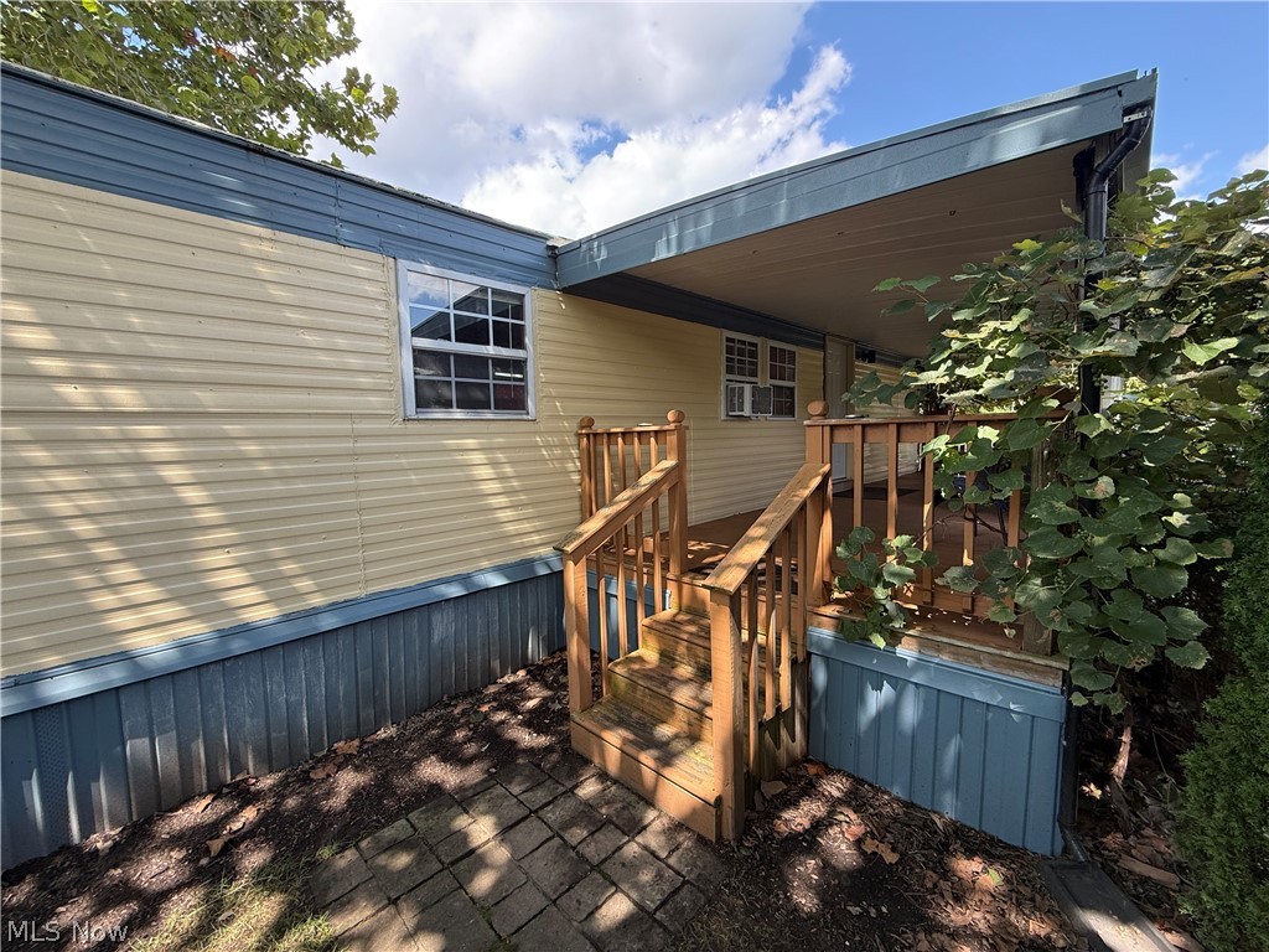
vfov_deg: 85.7
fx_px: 513
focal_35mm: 14
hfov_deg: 102.1
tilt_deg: -4.4
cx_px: 634
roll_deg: +1.5
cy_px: 476
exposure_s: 1/224
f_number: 2.2
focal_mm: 2.22
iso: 50
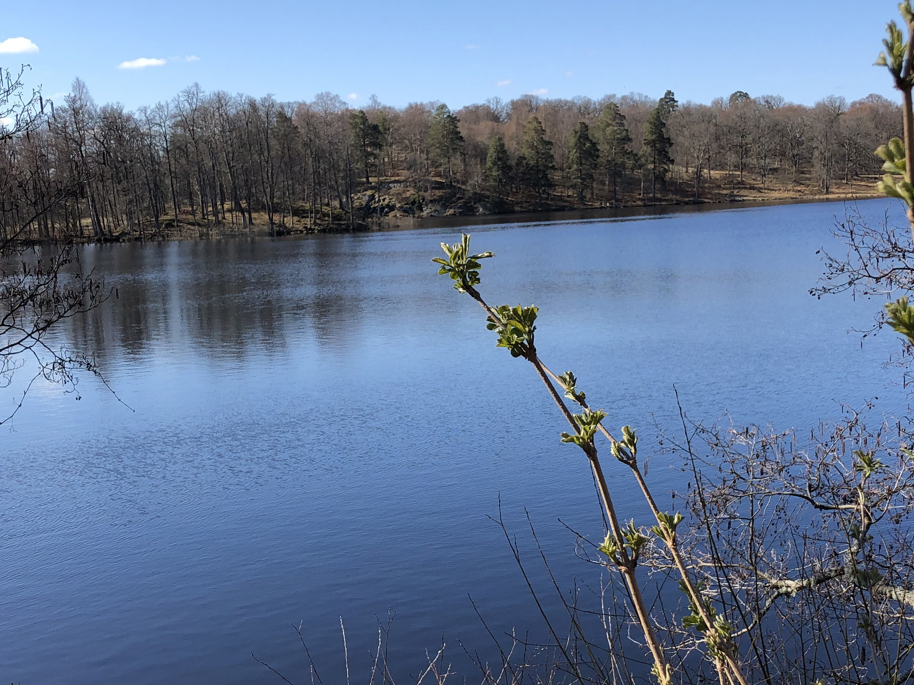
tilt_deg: -10.0
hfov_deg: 38.9
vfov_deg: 29.5
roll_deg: +1.7
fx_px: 1294
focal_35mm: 49
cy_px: 452
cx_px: 469
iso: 20
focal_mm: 3.99
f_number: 1.8
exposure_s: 1/1021
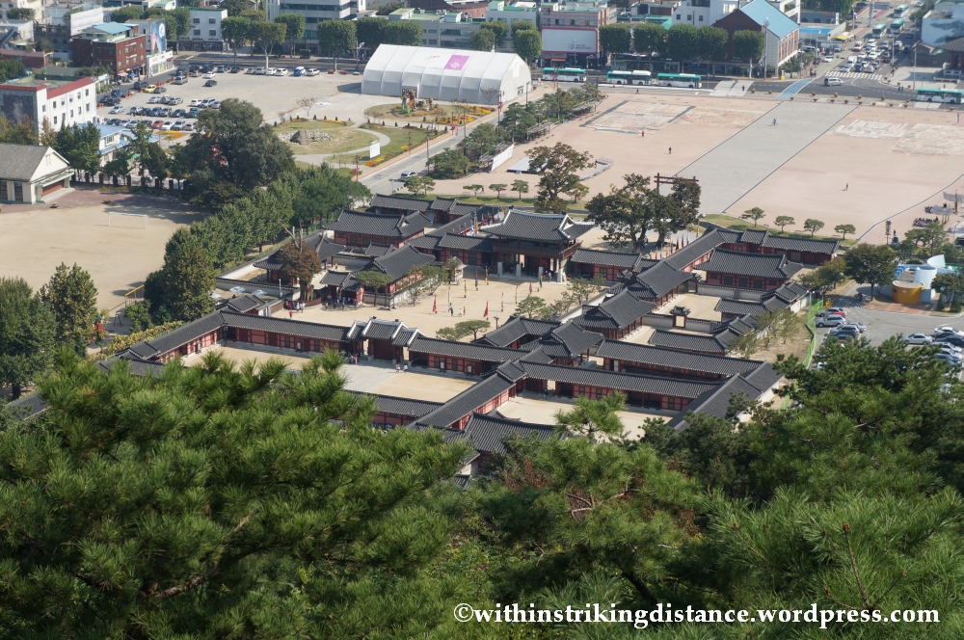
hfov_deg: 24.6
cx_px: 482
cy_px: 320
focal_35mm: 82
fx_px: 2206
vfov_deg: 16.5
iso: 200
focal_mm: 55
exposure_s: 1/400
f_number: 9
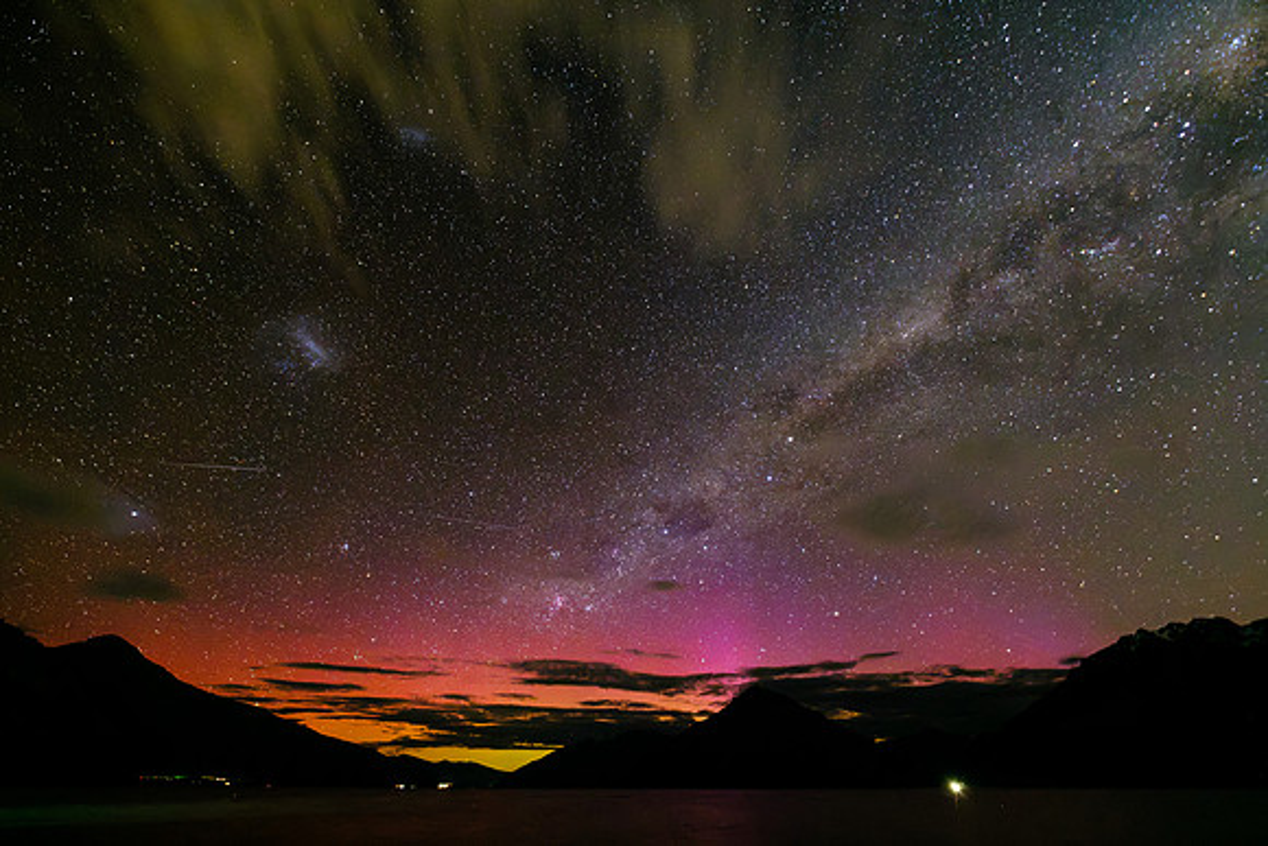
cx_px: 634
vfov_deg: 76.4
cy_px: 423
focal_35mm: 15
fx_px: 538
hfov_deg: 99.4
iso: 6400
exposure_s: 30
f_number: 4
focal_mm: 10
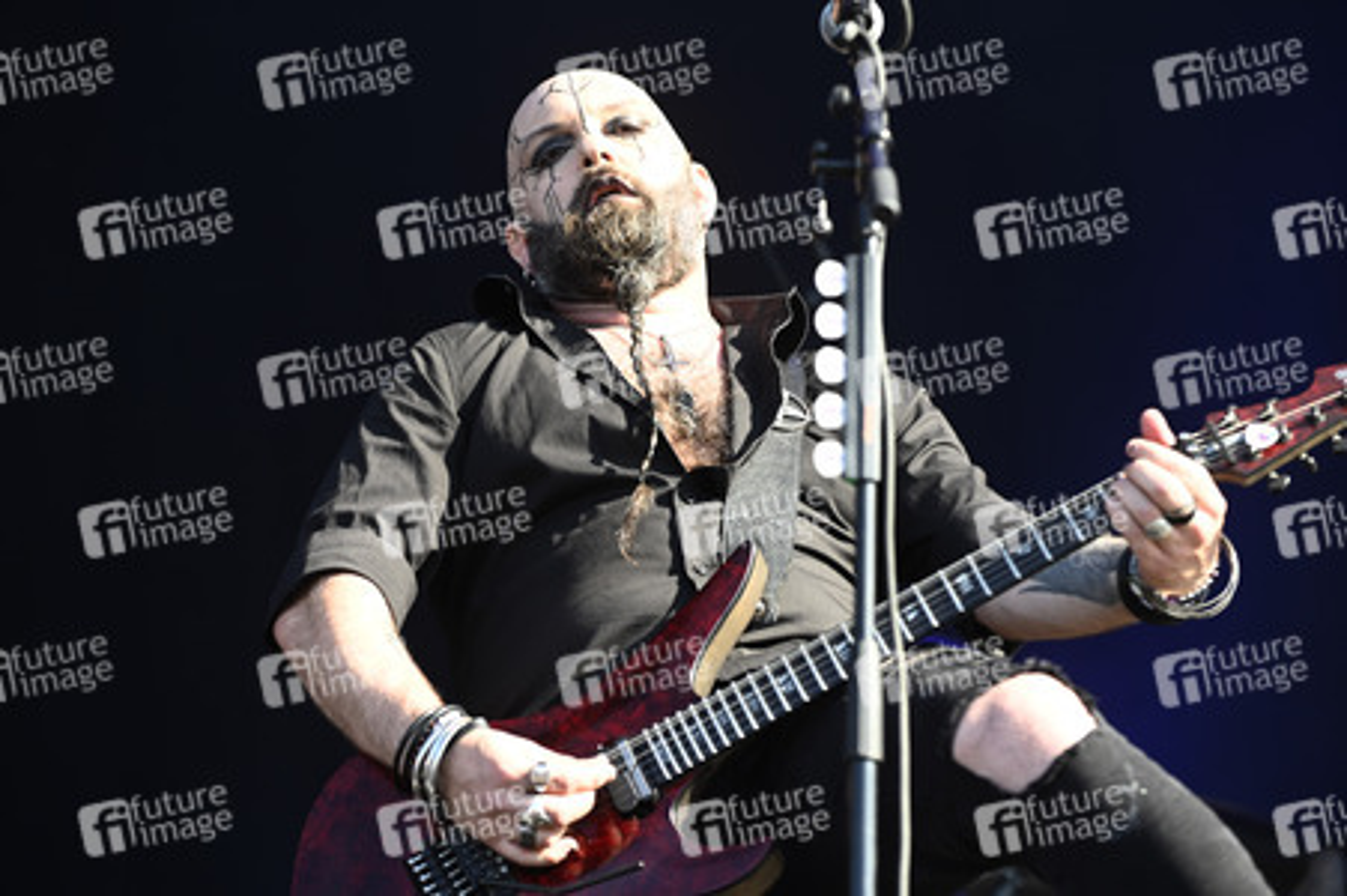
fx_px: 4860
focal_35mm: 130
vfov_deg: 10.5
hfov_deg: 15.8
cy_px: 448
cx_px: 674
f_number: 4
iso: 320
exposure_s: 1/500
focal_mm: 130
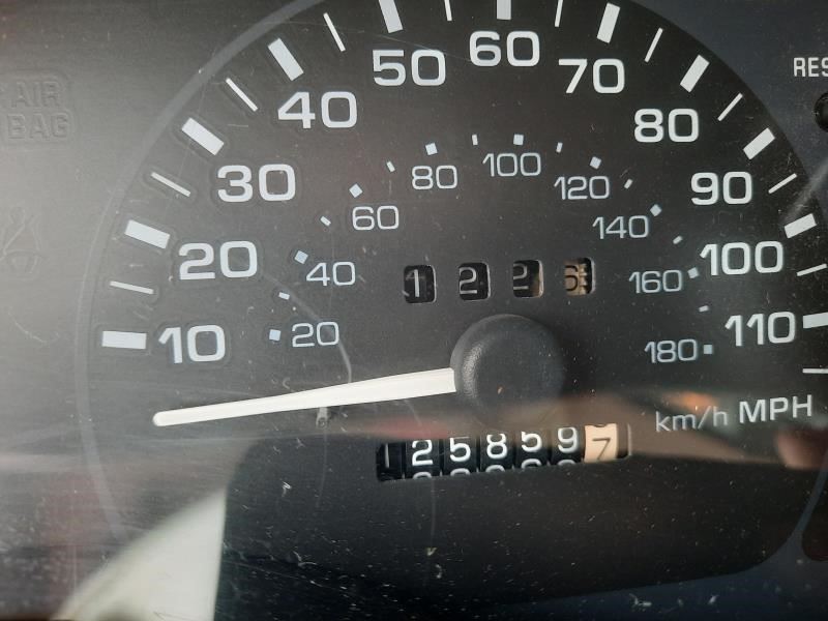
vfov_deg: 54.9
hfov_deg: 69.4
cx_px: 414
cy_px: 310
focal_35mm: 25
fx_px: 598
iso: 250
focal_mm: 4.6
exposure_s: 1/40
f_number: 2
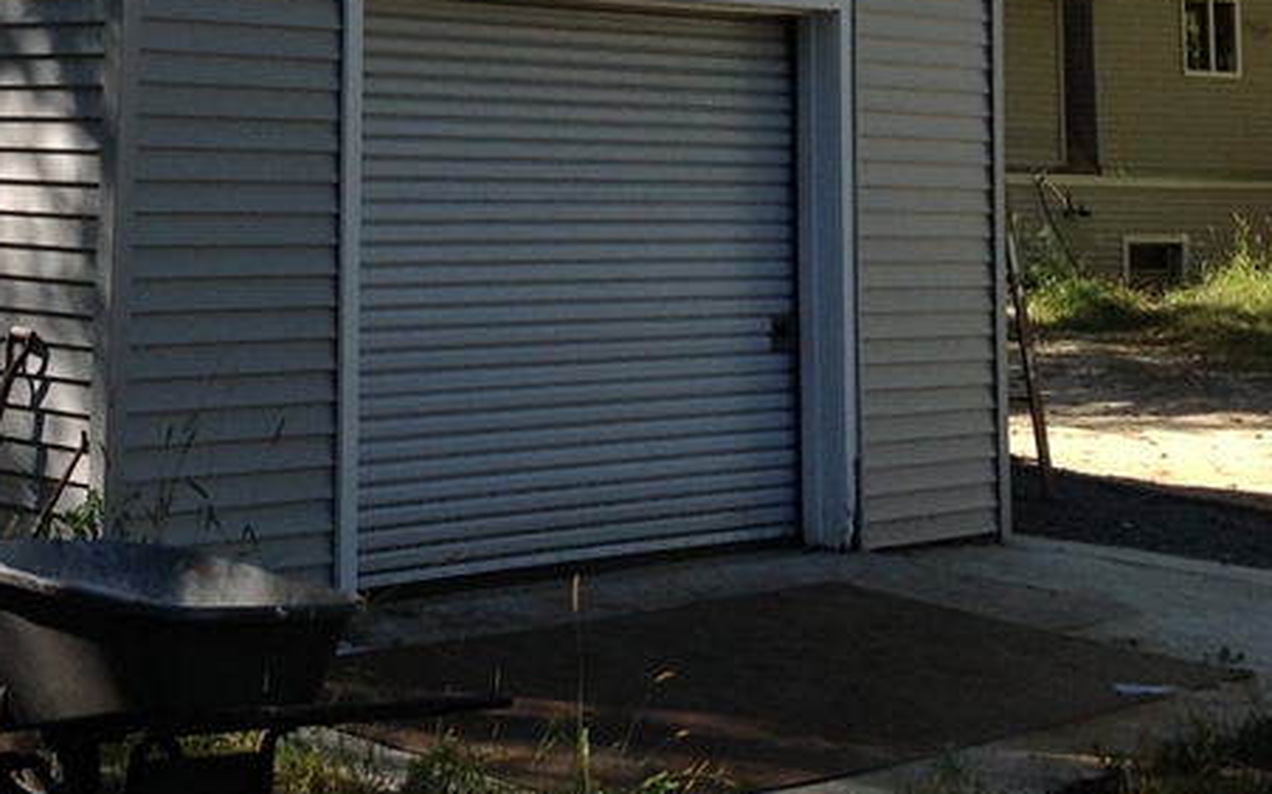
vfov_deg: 14.8
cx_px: 149
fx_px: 2911
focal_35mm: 84
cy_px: -249
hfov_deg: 24.0
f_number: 2.4
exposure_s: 1/687
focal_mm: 4.28
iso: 50
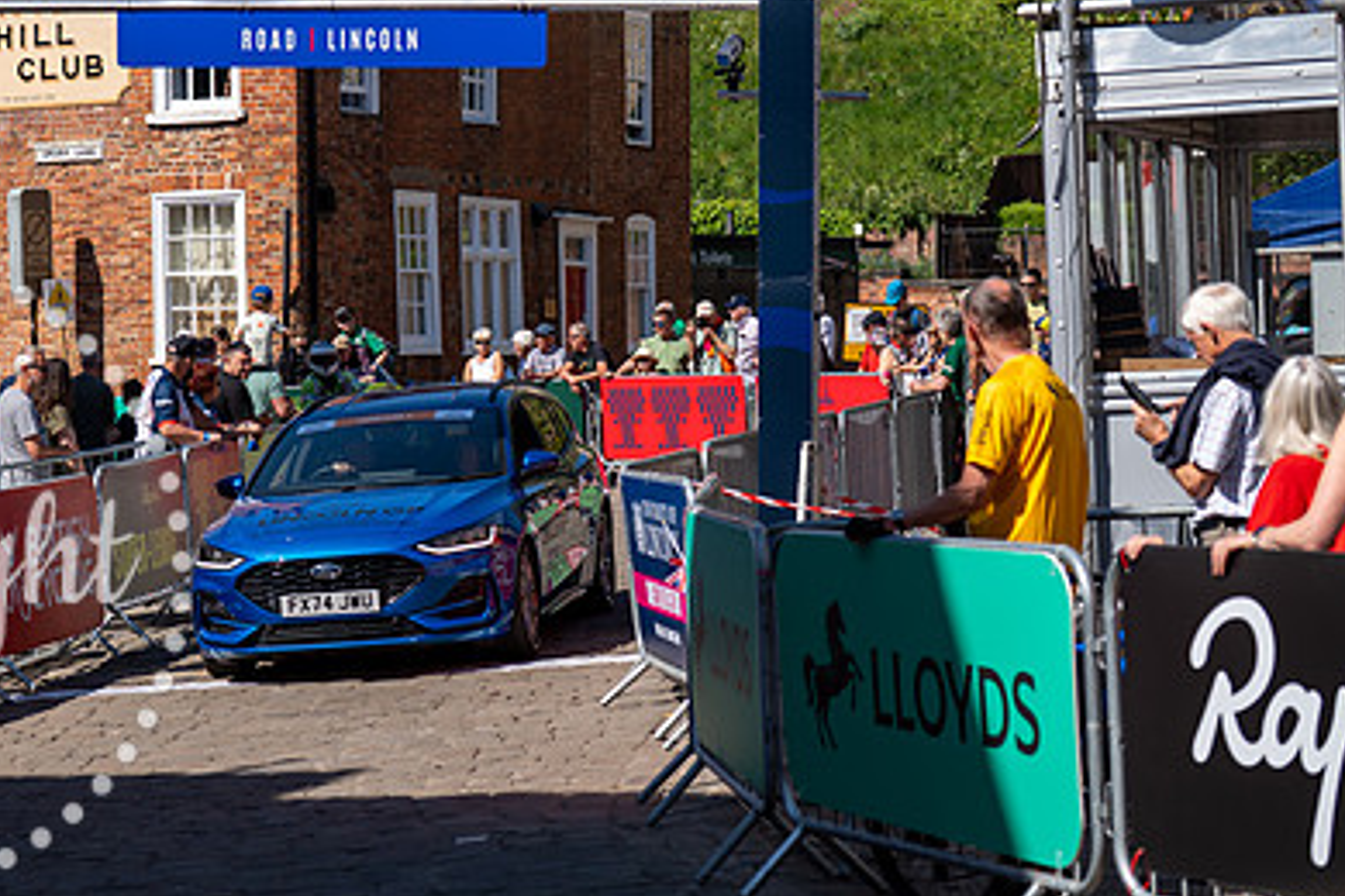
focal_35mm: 104
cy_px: 391
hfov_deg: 19.6
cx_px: 404
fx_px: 3885
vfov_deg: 13.2
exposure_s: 1/1250
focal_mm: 70
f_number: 4
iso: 100
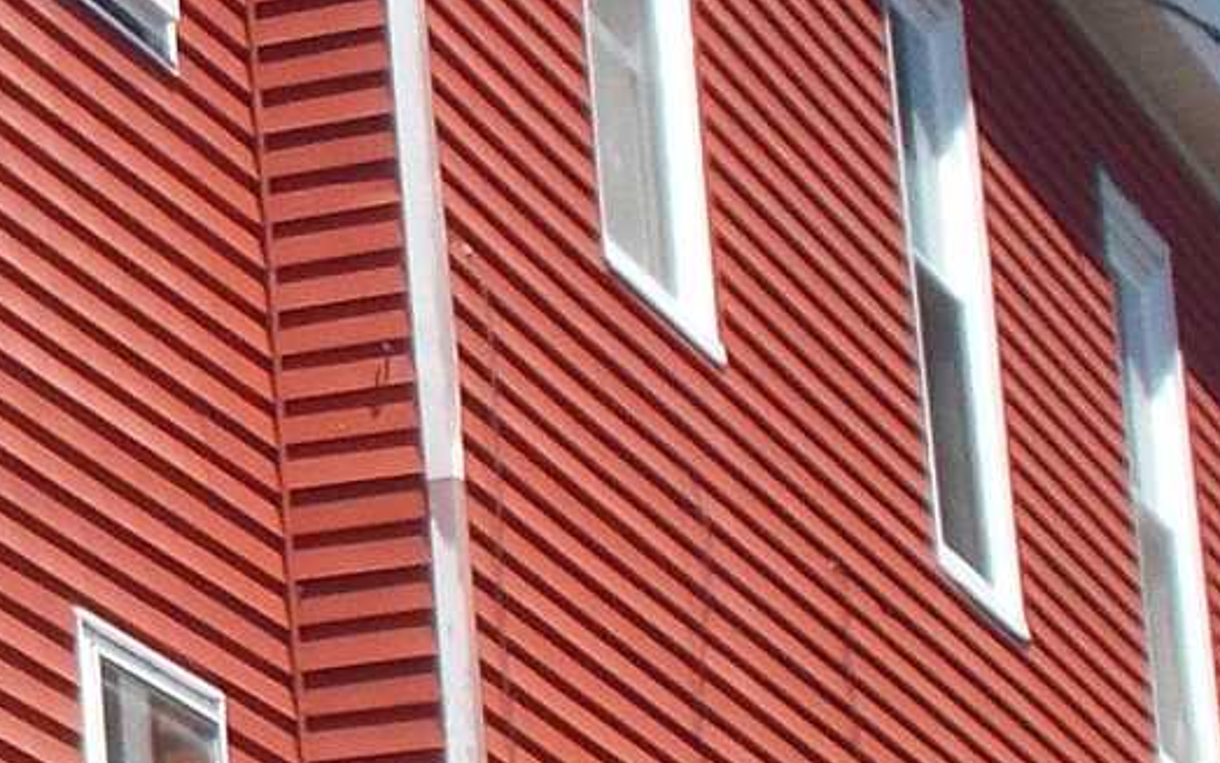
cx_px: -1435
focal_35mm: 243
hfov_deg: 8.1
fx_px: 8080
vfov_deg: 5.4
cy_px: 443
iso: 80
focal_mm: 6.9
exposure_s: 1/500
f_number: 3.9
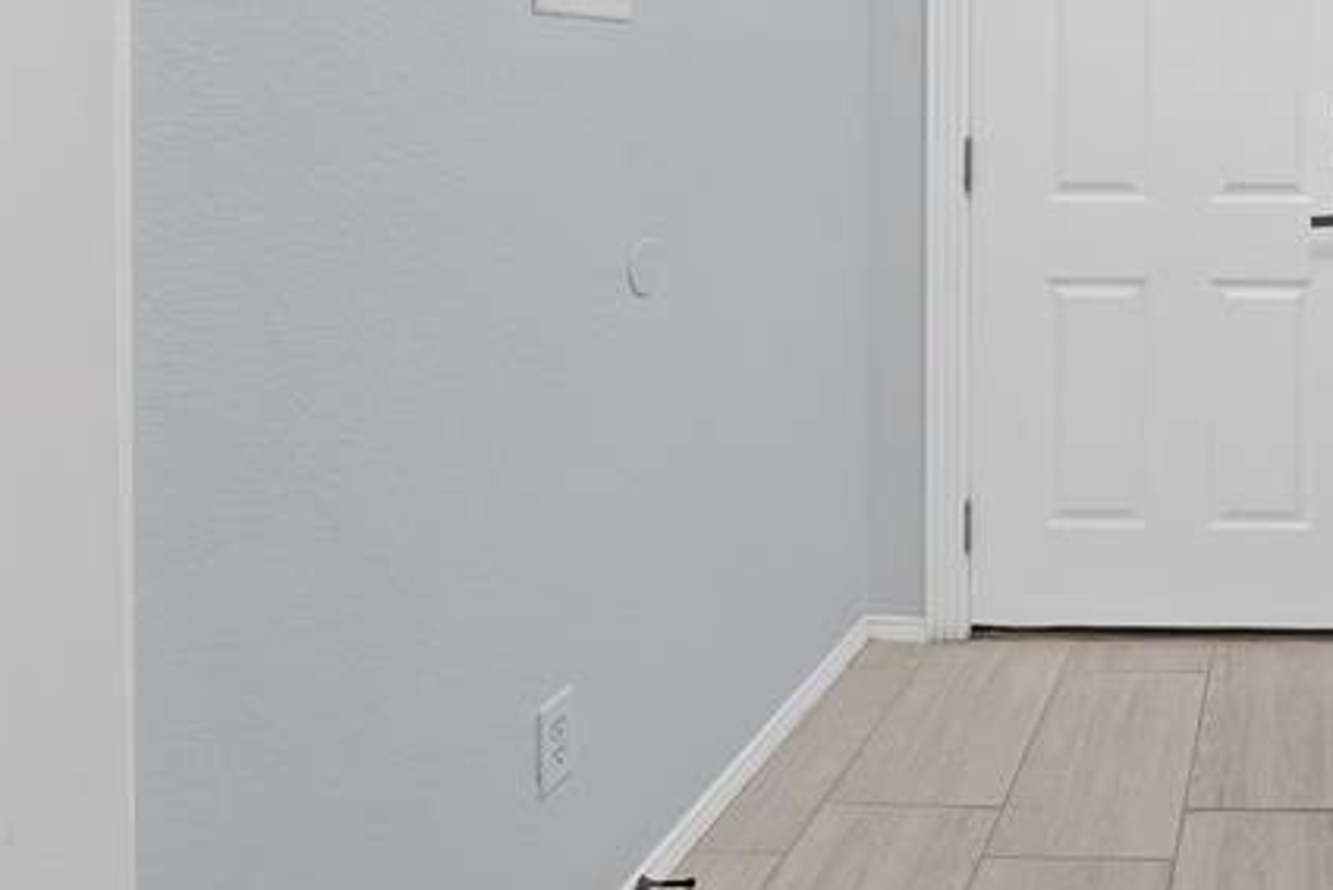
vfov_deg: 41.4
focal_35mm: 29
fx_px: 1074
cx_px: 1295
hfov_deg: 52.3
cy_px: 85
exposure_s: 1/8
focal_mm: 12
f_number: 9
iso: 640
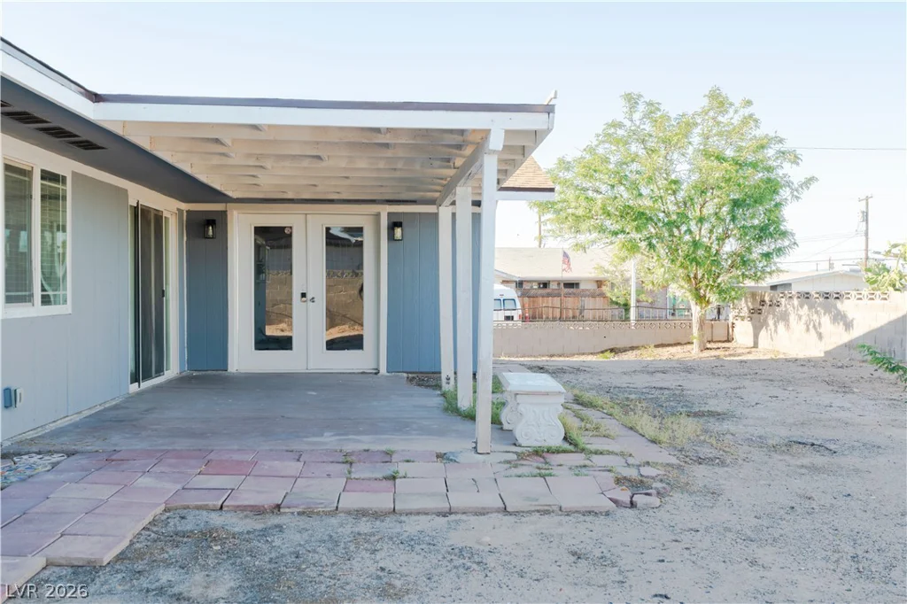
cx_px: 454
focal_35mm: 33
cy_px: 302
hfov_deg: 57.2
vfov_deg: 39.9
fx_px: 831
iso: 200
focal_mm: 33
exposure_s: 1/100
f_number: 8
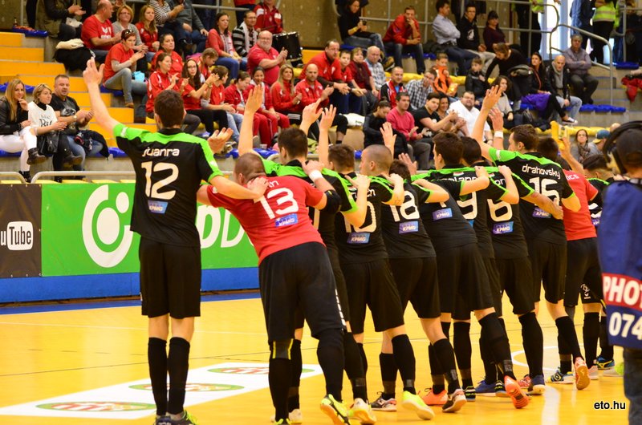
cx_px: 321
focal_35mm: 165
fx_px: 2937
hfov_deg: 12.5
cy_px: 212
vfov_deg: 8.3
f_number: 4.5
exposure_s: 1/320
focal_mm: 110
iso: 3200
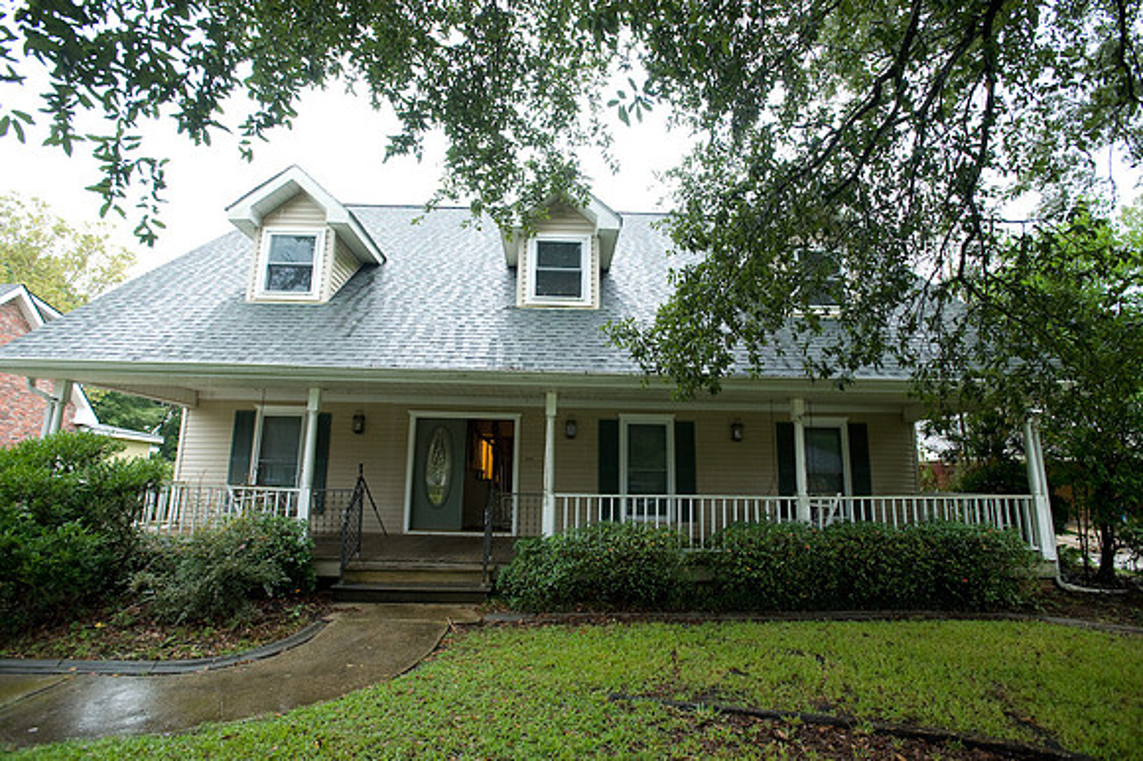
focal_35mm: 17
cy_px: 380
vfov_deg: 70.4
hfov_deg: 93.3
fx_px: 539
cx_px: 572
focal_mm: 17
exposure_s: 1/60
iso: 640
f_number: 5.6
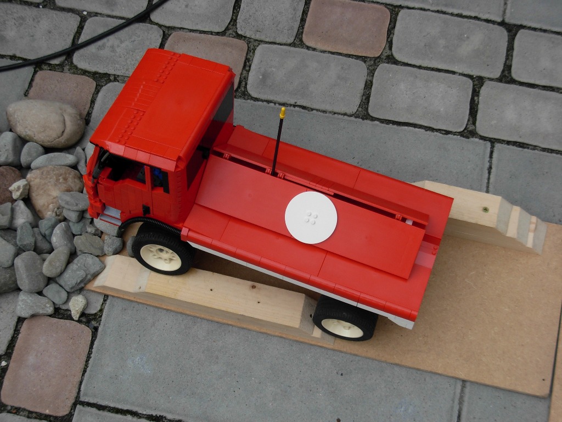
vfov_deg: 25.2
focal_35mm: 58
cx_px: 281
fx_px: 942
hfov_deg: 33.2
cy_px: 211
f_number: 3.3
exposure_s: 1/558
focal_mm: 9.5
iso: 79
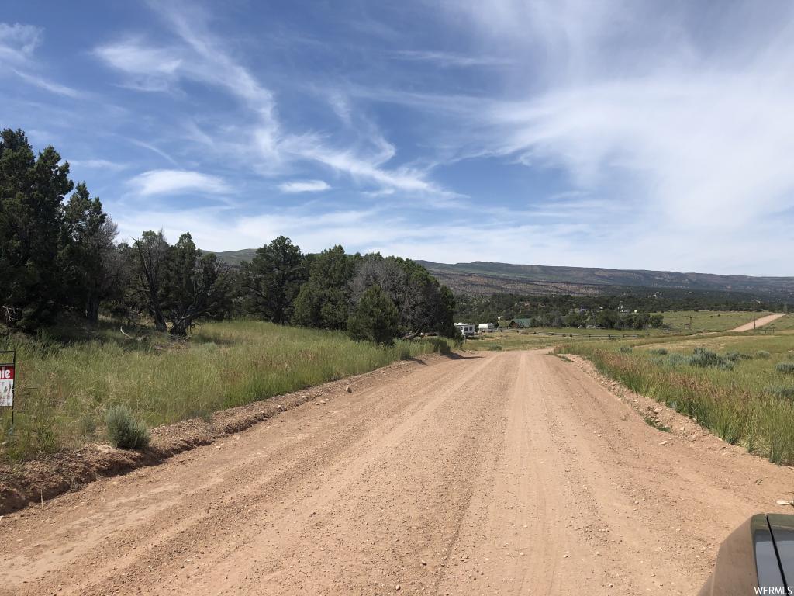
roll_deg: +2.1
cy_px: 298
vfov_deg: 49.7
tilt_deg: +1.5
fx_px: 642
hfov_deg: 63.4
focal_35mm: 28
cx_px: 397
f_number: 1.8
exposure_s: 1/2525
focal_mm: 3.99
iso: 20
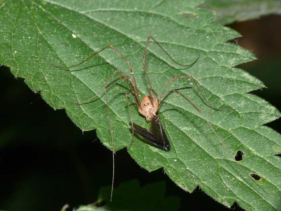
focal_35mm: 145
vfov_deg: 10.2
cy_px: 106
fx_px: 1177
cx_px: 140
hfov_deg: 13.6
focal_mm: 30.7
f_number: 11
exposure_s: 1/250
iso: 200
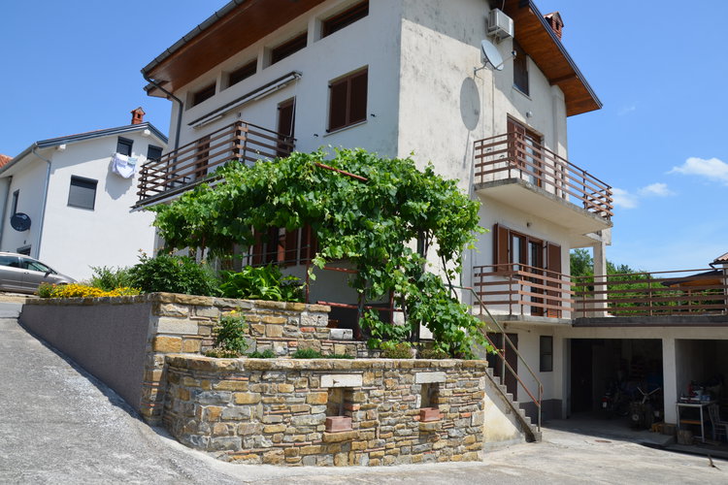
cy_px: 242
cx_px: 364
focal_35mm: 27
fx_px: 546
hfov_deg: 67.4
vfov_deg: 47.9
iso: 100
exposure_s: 1/320
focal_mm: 18
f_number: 9
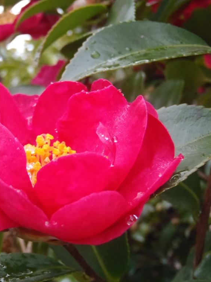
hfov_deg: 28.5
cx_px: 43
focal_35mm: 50
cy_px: 140
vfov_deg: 38.2
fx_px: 407
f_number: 4.7
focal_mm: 6.64
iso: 500
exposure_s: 1/160
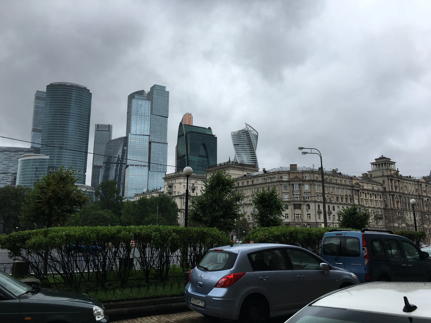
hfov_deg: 61.7
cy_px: 162
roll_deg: +0.9
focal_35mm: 29
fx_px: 361
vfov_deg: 48.2
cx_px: 216
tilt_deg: +12.4
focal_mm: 4.15
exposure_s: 1/519
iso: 25
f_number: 2.2
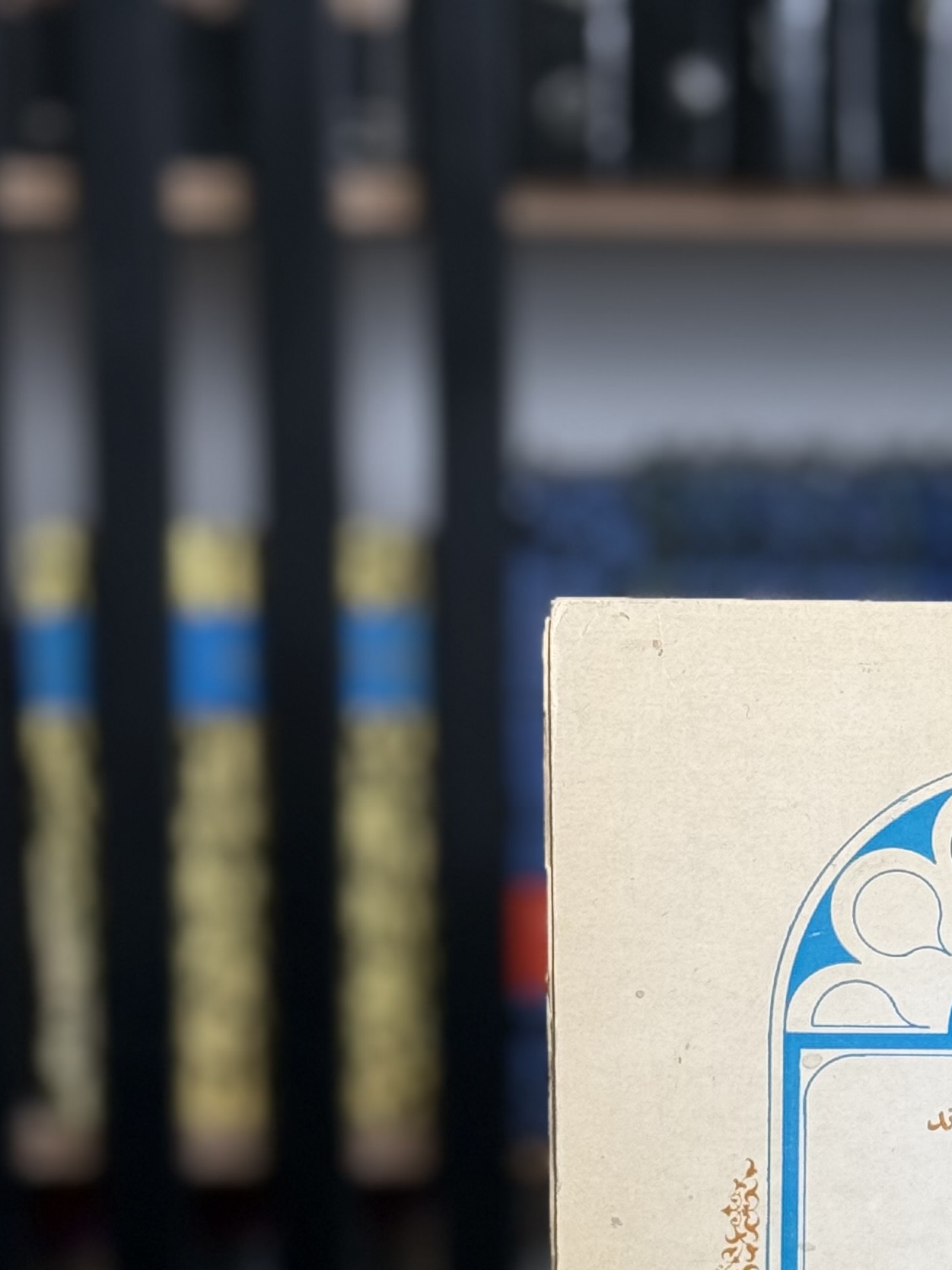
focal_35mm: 116
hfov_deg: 12.6
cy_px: 783
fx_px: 4254
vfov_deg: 17.0
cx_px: 1033
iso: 64
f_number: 1.78
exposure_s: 1/100
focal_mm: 6.76
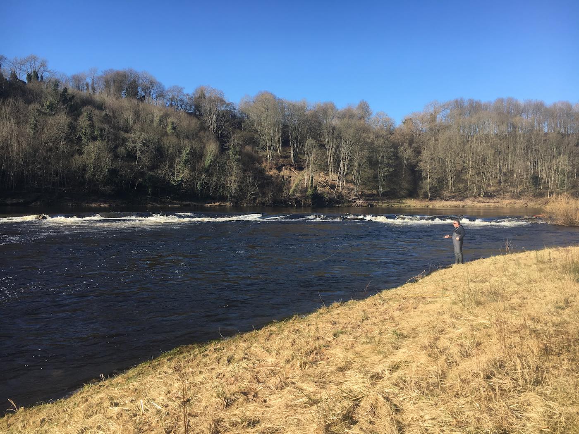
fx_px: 485
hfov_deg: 61.7
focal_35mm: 29
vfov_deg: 48.2
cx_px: 290
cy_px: 217
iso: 25
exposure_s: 1/793
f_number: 2.2
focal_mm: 4.15
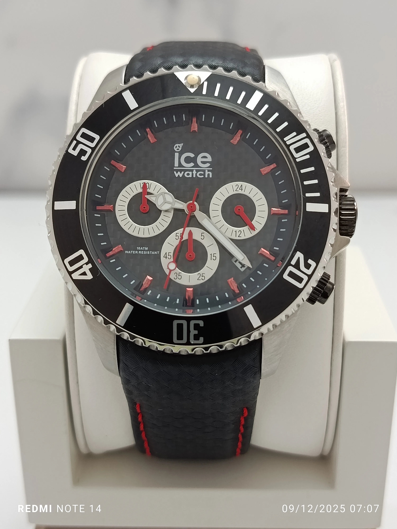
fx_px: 734
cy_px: 264
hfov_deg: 30.3
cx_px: 198
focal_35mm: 48
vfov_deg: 39.7
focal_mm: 5.24
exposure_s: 1/100
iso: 523
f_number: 1.7
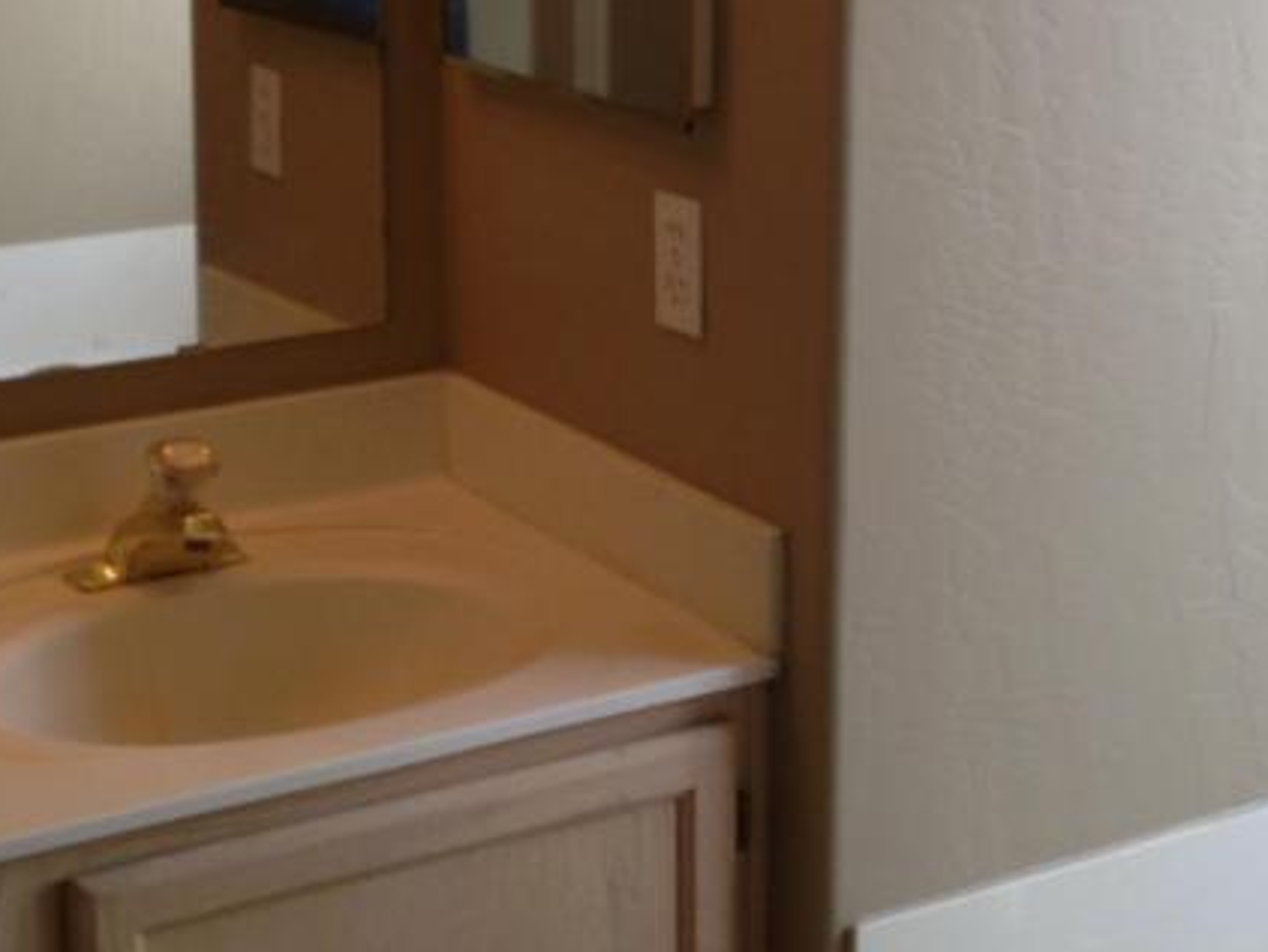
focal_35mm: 80
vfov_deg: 18.2
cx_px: 607
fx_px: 2932
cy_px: 141
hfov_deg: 24.4
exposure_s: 1/40
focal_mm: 4.13
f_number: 2.4
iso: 64
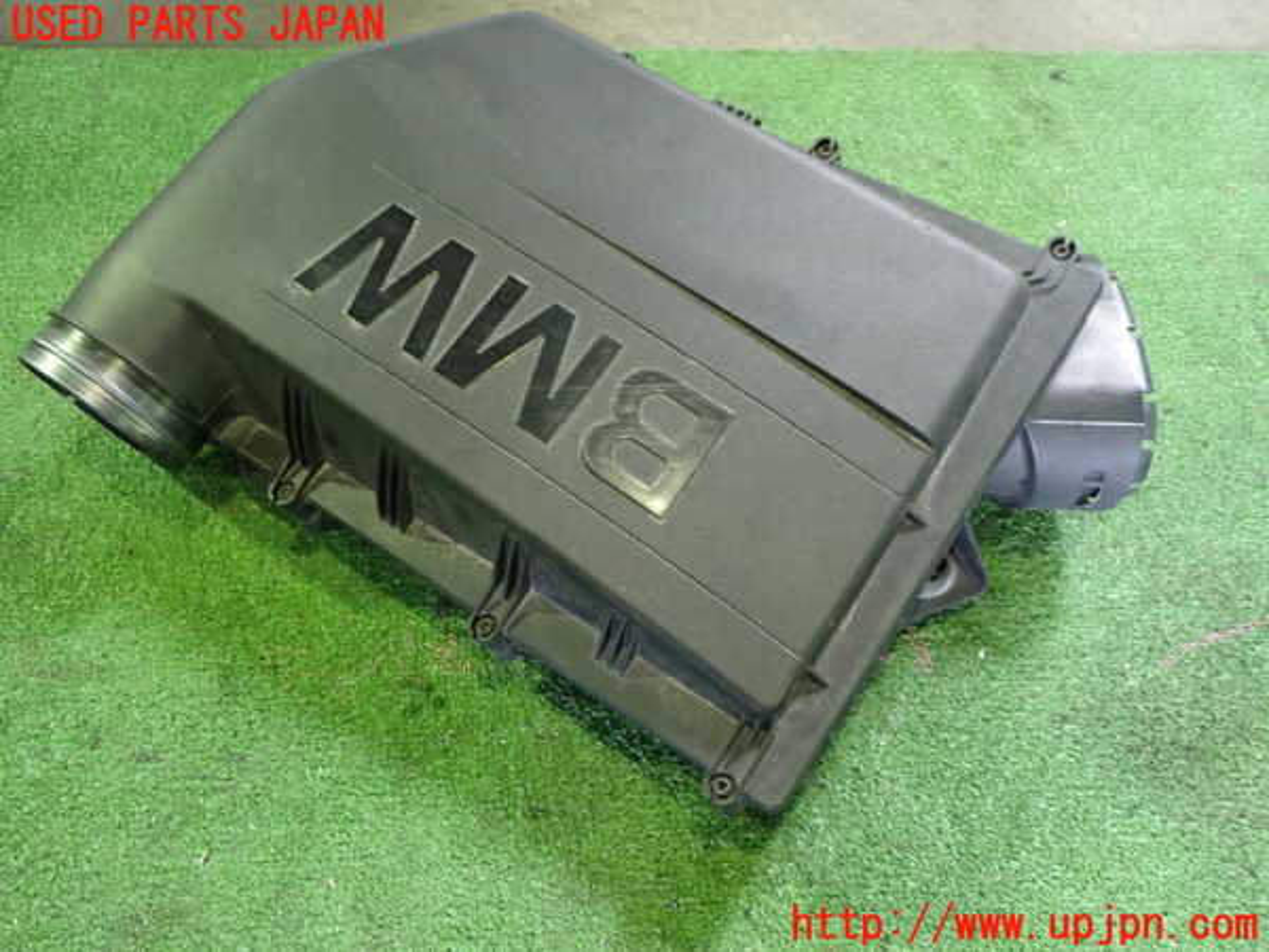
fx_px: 1100
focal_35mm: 30
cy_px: 476
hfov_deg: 60.0
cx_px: 634
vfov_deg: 46.8
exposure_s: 1/30
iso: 800
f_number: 2.3
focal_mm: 5.4
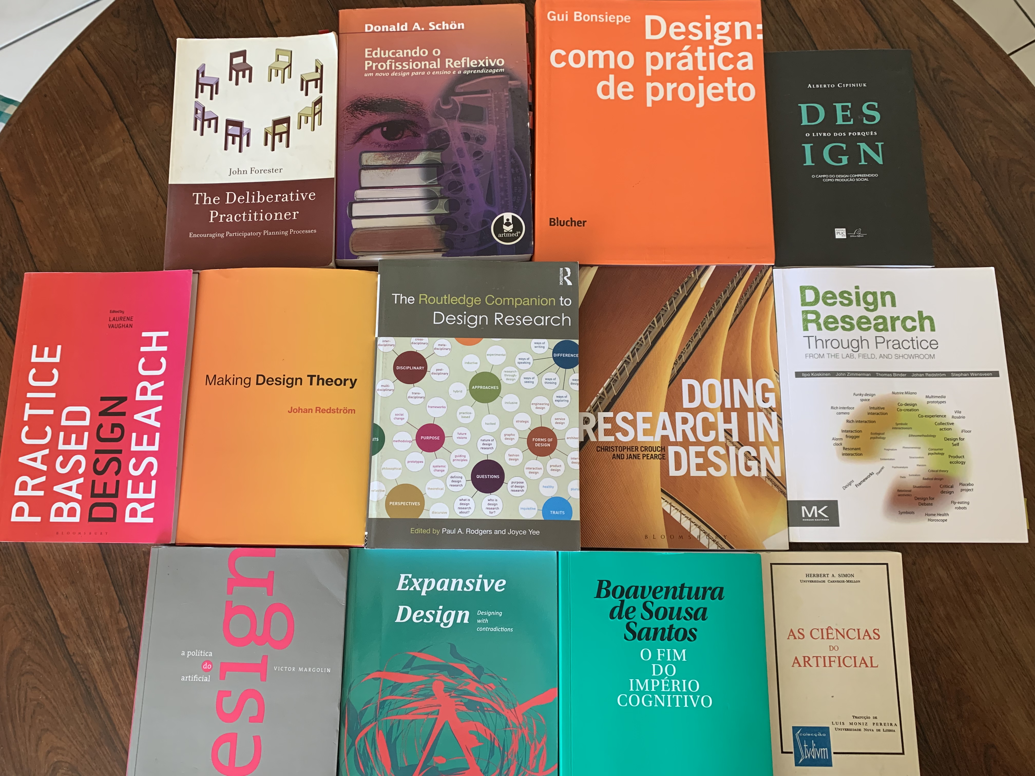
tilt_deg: -80.1
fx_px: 777
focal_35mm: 26
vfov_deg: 53.1
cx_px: 518
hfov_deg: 67.3
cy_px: 388
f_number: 1.8
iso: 160
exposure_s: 1/60
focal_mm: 4.25
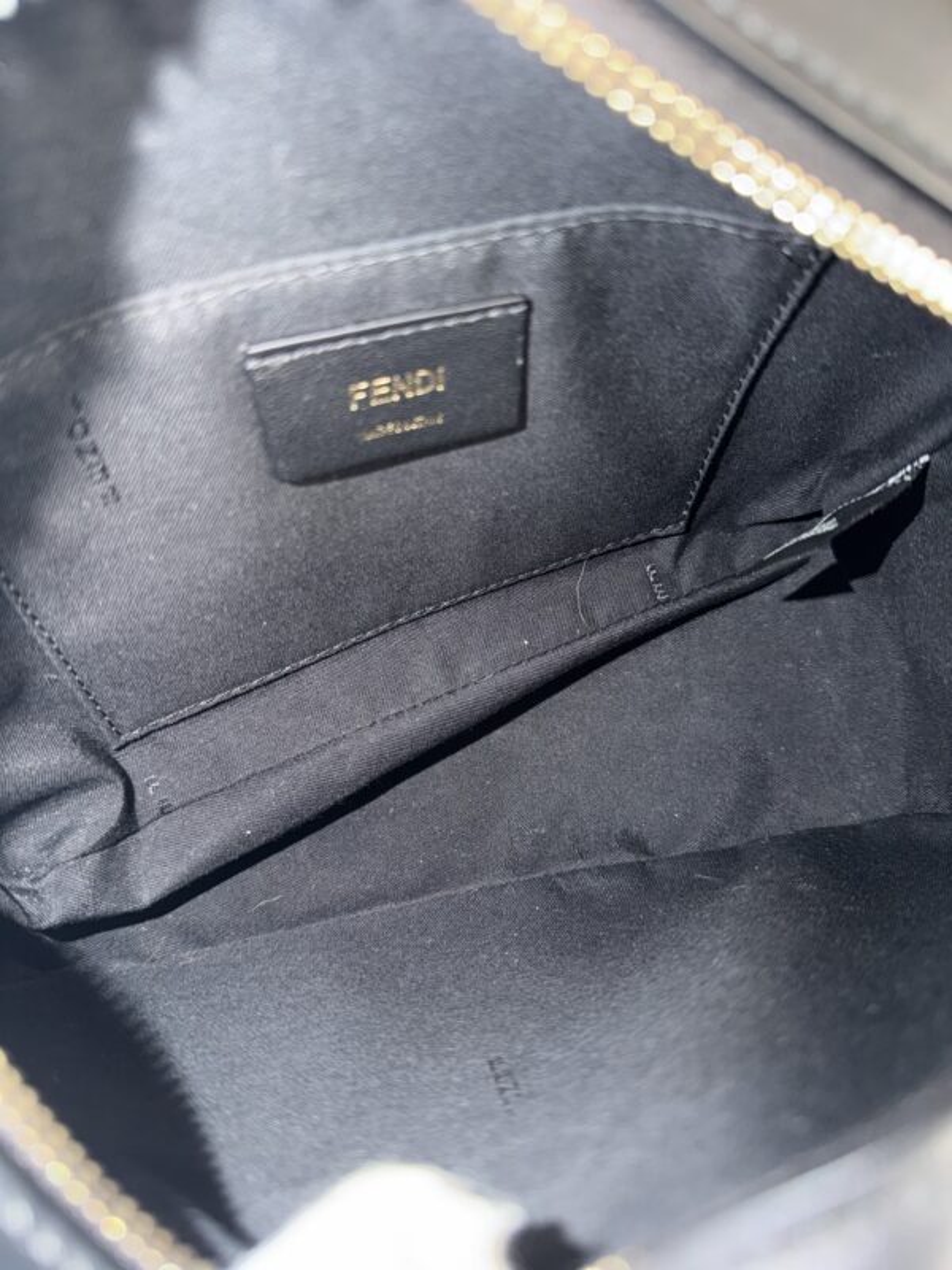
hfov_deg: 56.8
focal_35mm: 24
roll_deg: -1.8
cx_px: 476
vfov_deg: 71.6
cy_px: 635
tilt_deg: -43.9
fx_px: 880
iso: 80
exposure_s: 1/23
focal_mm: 6.76
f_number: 1.78
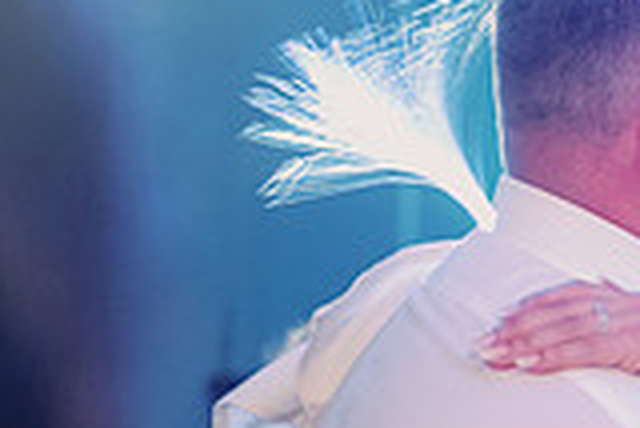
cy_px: 558
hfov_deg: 7.9
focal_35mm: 254
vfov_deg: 5.4
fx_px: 4520
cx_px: 968
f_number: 2.8
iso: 2500
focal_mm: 70
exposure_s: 1/60
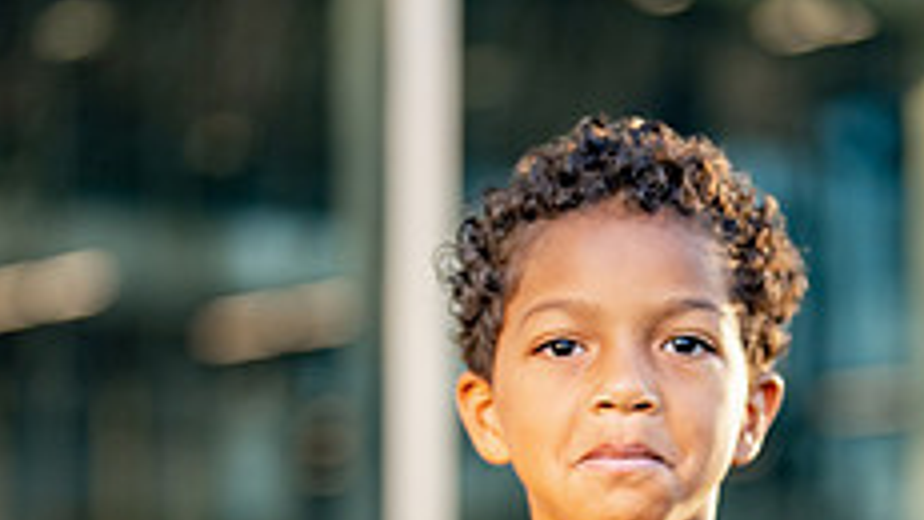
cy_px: 773
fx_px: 4313
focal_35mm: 176
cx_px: 655
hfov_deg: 12.2
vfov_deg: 6.8
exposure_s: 1/1000
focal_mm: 50
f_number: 1.2
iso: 200
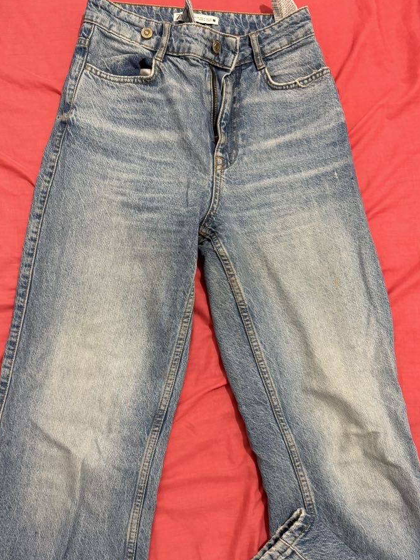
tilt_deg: -80.0
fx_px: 469
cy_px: 335
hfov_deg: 48.2
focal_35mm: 29
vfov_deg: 61.2
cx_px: 200
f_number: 1.78
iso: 500
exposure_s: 1/50
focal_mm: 6.76
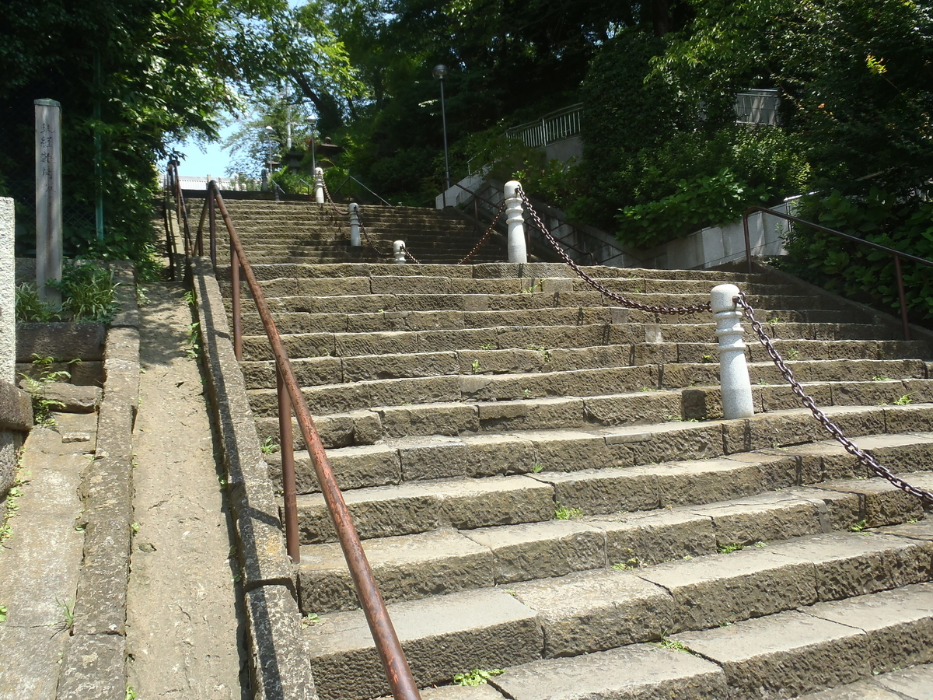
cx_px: 466
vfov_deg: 49.7
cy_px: 350
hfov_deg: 63.4
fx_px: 755
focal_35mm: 28
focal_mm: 5
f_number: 3.9
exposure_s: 1/250
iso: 80
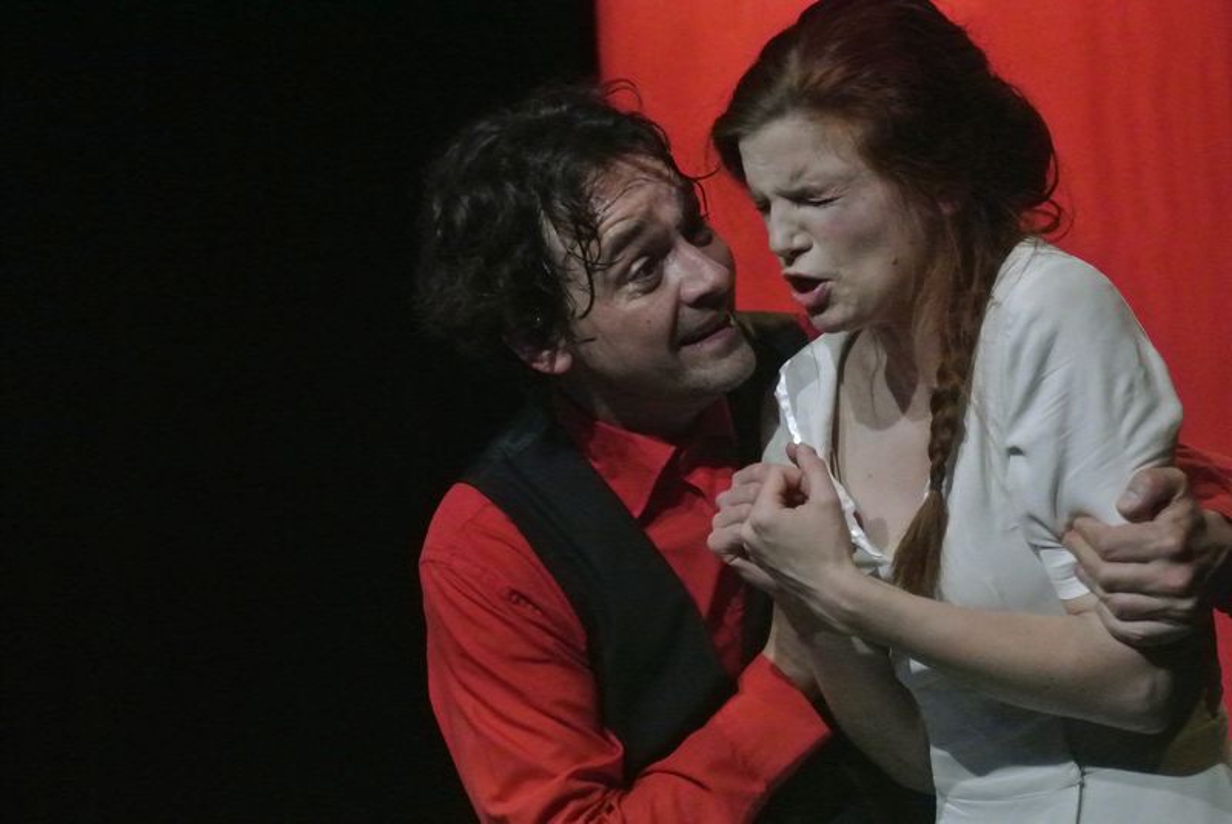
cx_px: 616
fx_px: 7399
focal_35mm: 216
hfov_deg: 9.5
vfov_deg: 6.4
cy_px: 412
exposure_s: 1/125
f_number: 5
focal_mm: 80.1
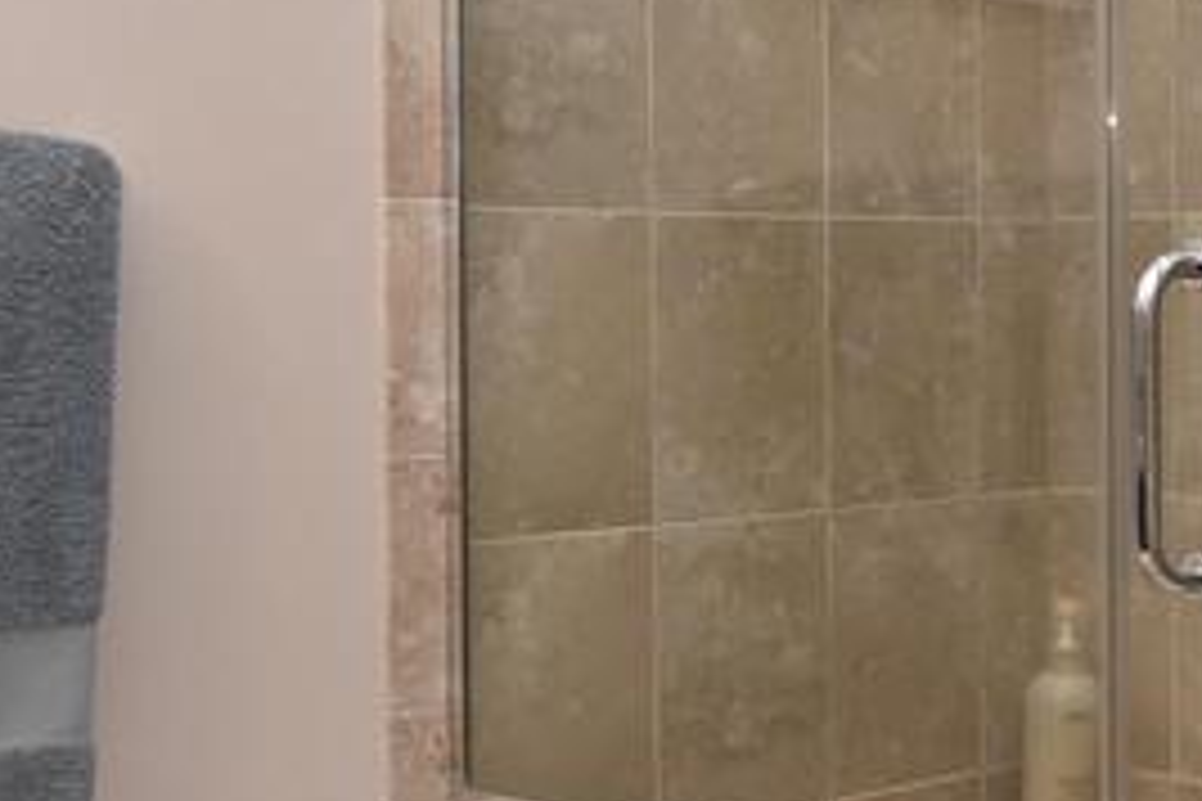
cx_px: 914
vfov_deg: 19.7
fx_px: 2304
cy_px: 356
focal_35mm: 69
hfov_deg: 28.8
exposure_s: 1/80
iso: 800
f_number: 7.1
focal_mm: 12
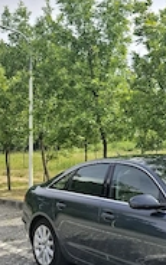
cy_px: 145
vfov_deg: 38.2
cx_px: 205
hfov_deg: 22.3
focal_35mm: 53
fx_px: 384
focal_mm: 5.54
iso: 50
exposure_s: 1/1429
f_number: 1.8
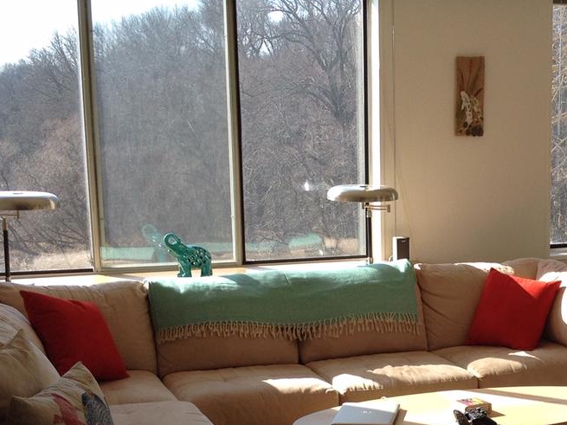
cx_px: 451
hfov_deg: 24.9
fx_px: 1261
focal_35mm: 77
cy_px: 350
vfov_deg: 18.9
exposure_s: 1/472
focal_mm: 4.28
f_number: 2.4
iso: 50
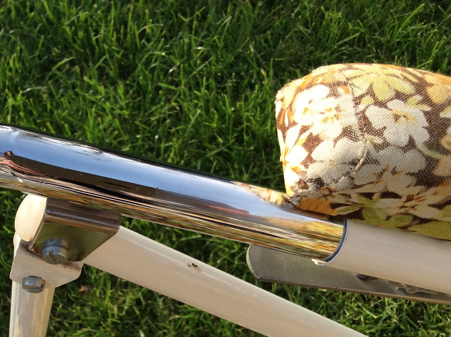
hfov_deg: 36.4
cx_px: 100
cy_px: 231
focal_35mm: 51
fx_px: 664
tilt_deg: -58.6
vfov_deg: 28.3
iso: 32
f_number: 2.4
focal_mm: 3.3
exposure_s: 1/450
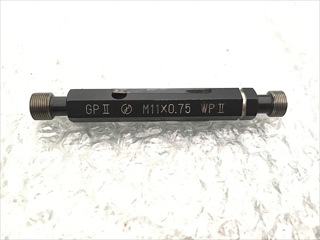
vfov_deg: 49.7
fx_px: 259
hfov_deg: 63.4
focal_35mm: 28
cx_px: 160
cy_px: 120
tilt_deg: -59.6
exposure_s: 1/15
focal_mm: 3.99
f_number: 1.8
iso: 40
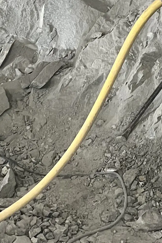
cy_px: -17
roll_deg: -0.3
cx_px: 132
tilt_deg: -12.6
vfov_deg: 18.1
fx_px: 735
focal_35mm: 109
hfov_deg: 12.5
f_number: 1.6
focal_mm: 5.1
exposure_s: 1/60
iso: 500
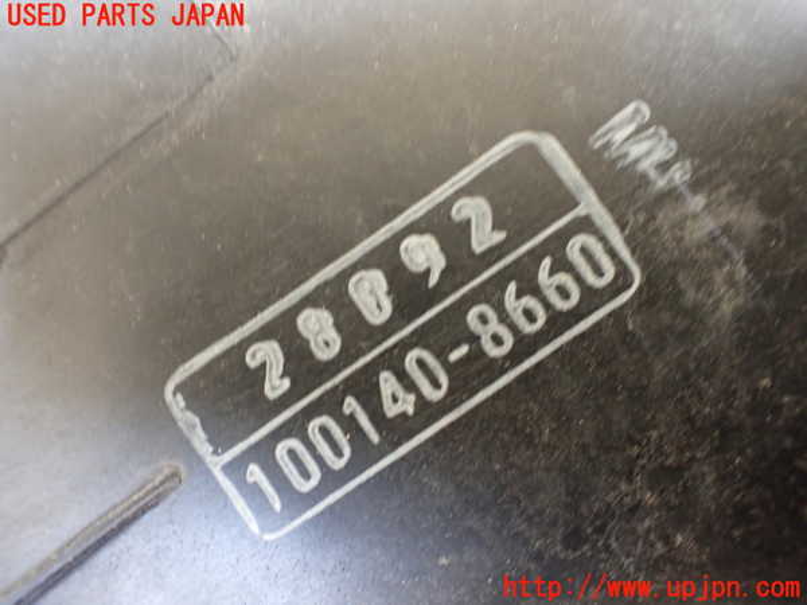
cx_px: 404
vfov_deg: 46.8
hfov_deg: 60.0
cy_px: 302
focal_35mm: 30
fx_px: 699
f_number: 2.3
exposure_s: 1/30
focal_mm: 5.4
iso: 800
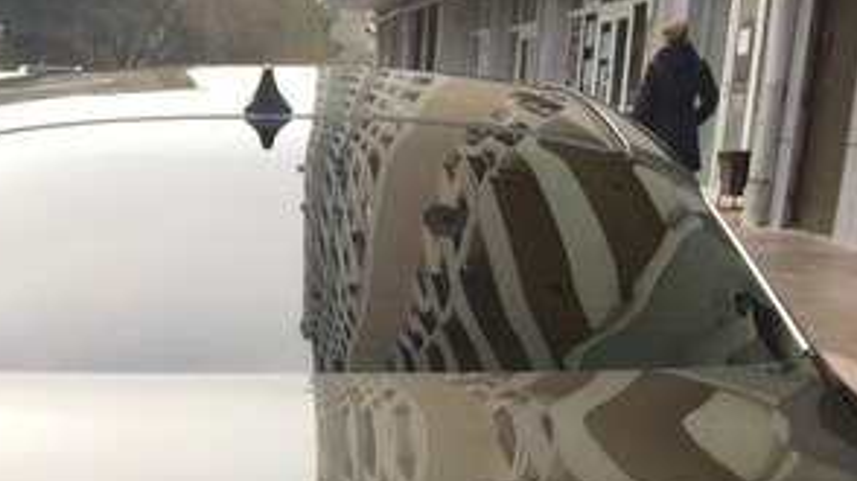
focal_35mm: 71
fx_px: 1613
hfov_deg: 29.5
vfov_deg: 15.7
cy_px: 707
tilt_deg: -20.6
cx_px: 262
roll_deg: -2.4
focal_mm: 4.15
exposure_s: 1/106
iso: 32
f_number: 2.2
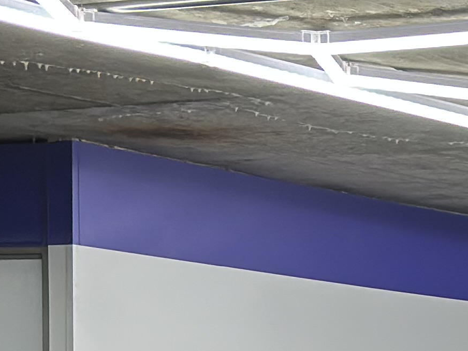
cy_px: 758
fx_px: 3001
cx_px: 794
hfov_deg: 8.6
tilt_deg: -4.1
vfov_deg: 6.5
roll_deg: -0.5
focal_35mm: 222
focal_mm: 6.86
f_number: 1.78
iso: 80
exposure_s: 1/128
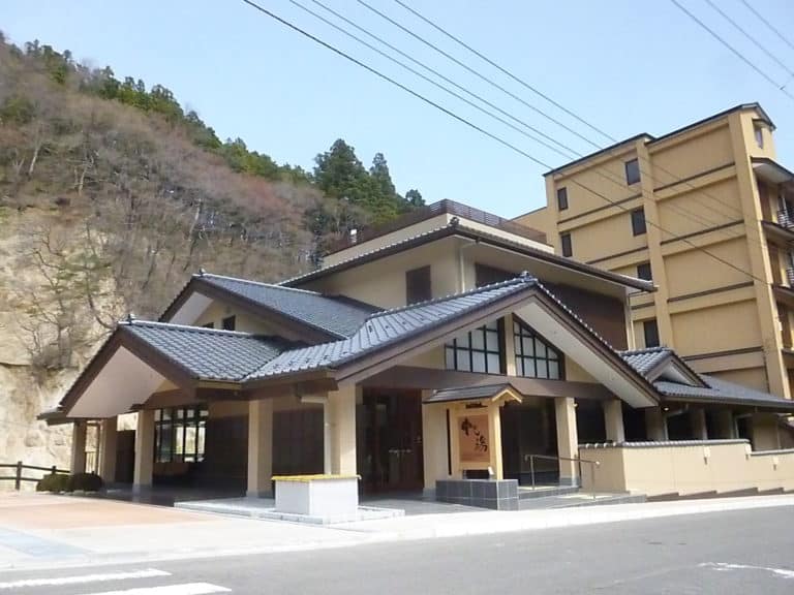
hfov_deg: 61.7
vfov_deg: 48.2
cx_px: 397
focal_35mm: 29
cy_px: 298
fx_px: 665
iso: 1600
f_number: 9
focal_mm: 5.2
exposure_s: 1/1000
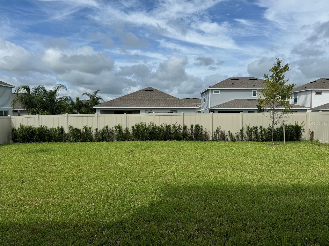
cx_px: 164
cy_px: 123
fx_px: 228
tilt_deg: -2.8
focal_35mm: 24
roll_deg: -0.3
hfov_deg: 71.6
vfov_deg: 56.8
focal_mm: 6.76
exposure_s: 1/7092
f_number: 1.78
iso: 80
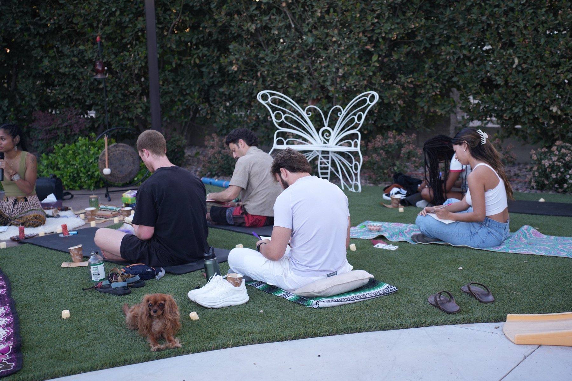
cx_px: 286
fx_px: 874
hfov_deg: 36.2
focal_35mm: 55
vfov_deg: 24.6
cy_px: 190
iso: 800
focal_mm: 55
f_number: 2.8
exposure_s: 1/250
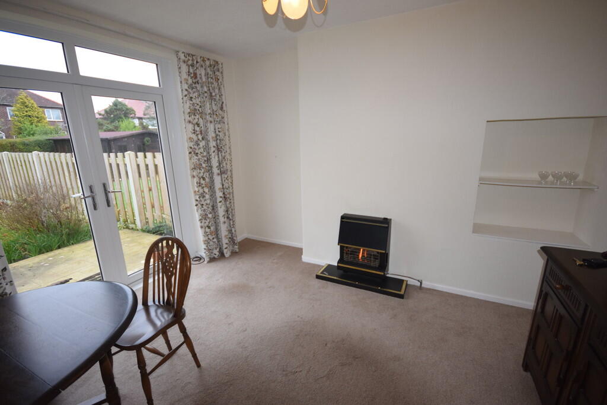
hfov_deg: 100.4
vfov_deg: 77.3
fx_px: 253
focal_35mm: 15
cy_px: 202
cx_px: 304
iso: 800
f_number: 4.5
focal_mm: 10
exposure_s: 1/80
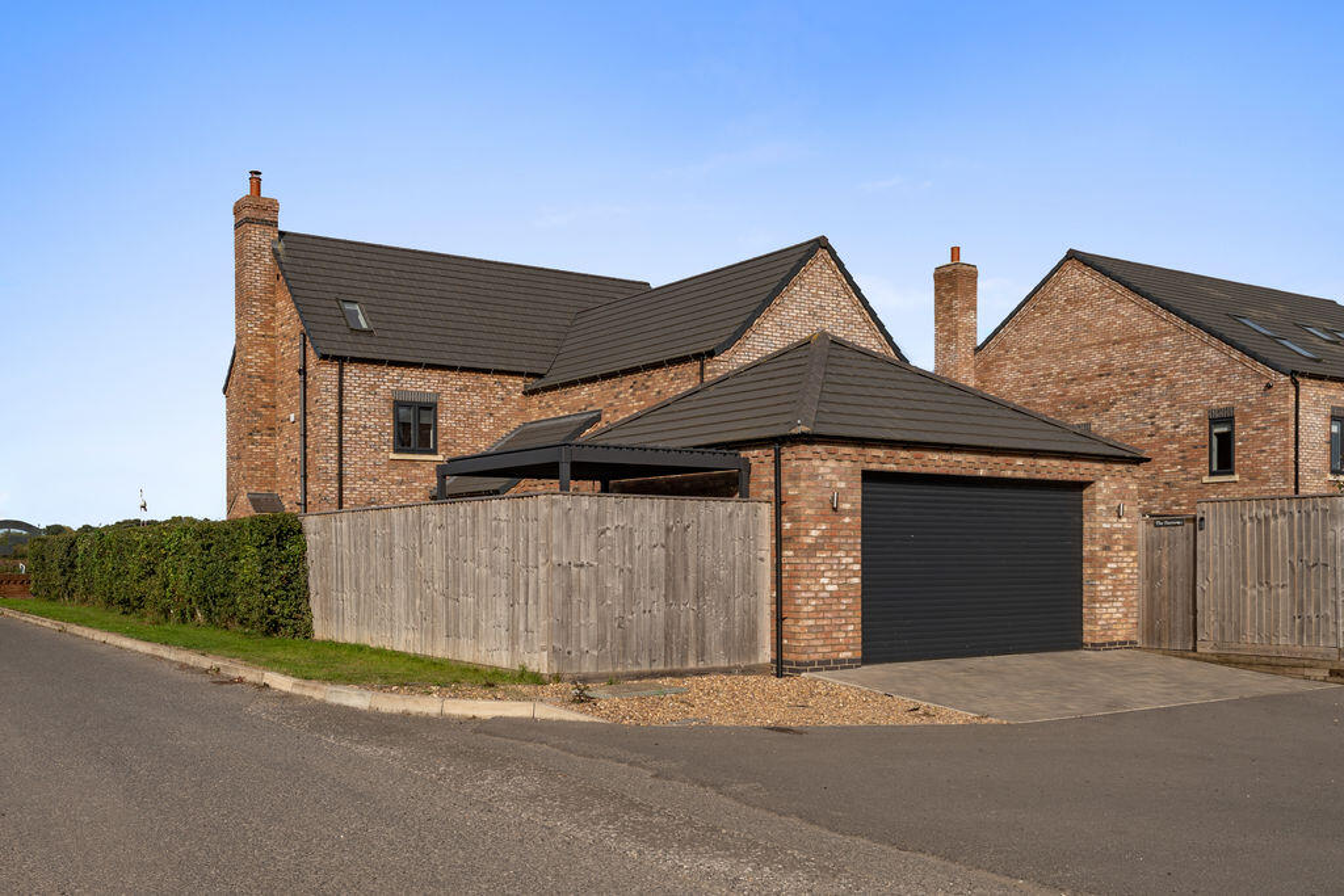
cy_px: 448
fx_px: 1195
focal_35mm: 32
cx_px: 672
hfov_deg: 58.7
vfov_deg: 41.1
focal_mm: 21.6
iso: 100
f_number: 8
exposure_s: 1/500
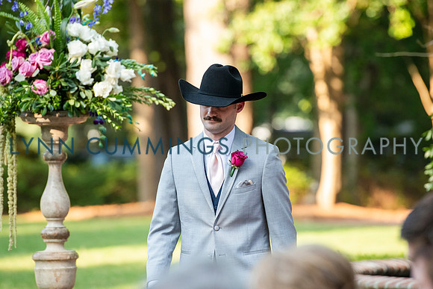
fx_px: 3095
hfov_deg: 8.0
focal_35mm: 257
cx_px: 243
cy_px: 132
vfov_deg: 5.3
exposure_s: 1/800
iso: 800
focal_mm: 200
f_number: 3.5
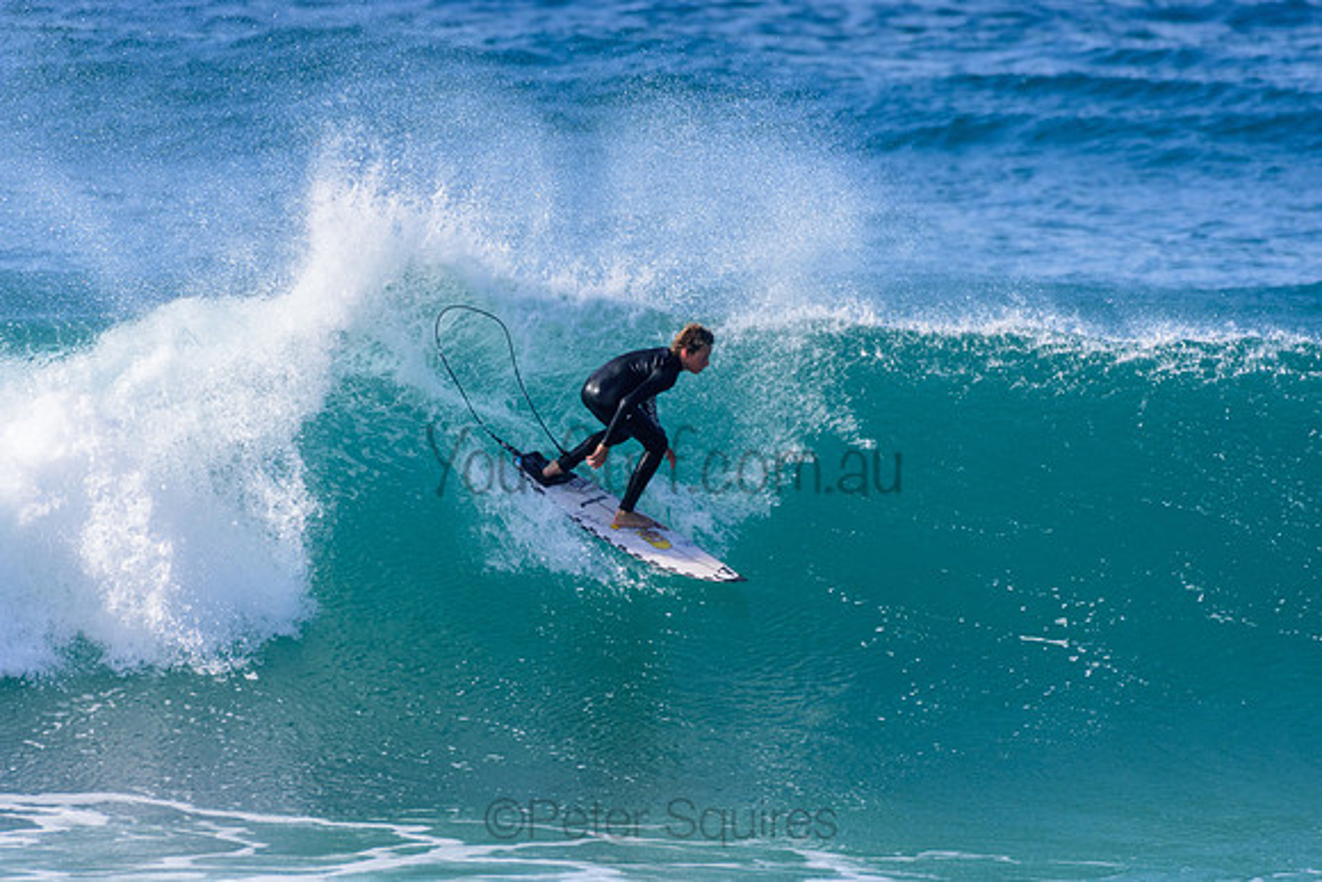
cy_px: 441
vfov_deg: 1.8
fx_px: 27547
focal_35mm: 750
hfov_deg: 2.7
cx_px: 661
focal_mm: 500
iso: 400
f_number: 5.6
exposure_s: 1/2000
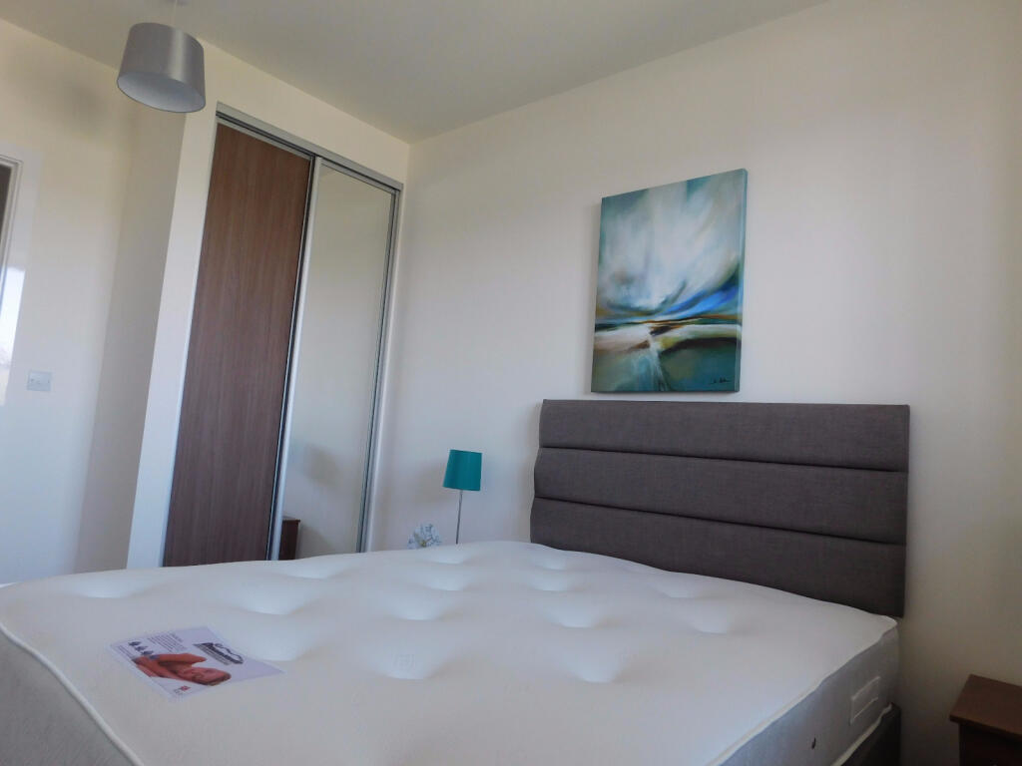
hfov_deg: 73.9
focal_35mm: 23
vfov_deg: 58.9
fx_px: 679
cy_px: 383
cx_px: 511
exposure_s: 1/30
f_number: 3
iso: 160
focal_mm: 4
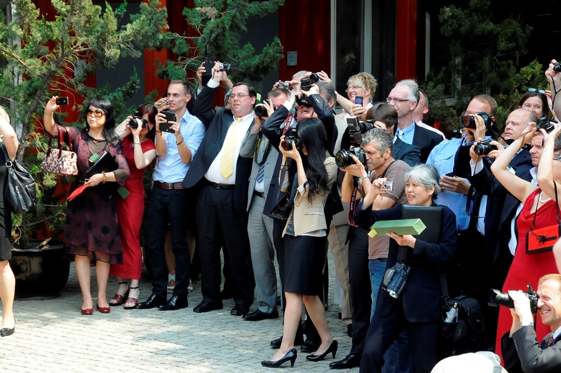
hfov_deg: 17.1
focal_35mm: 120
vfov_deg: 11.4
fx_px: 1868
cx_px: 280
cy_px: 186
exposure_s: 1/320
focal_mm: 80
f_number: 9
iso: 800
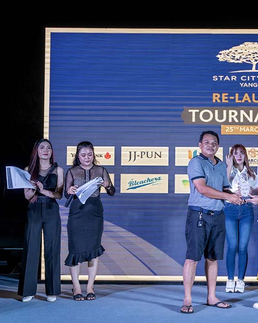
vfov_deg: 34.7
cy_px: 163
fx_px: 516
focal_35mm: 54
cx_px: 239
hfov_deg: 27.0
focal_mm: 38
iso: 800
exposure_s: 1/200
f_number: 3.5
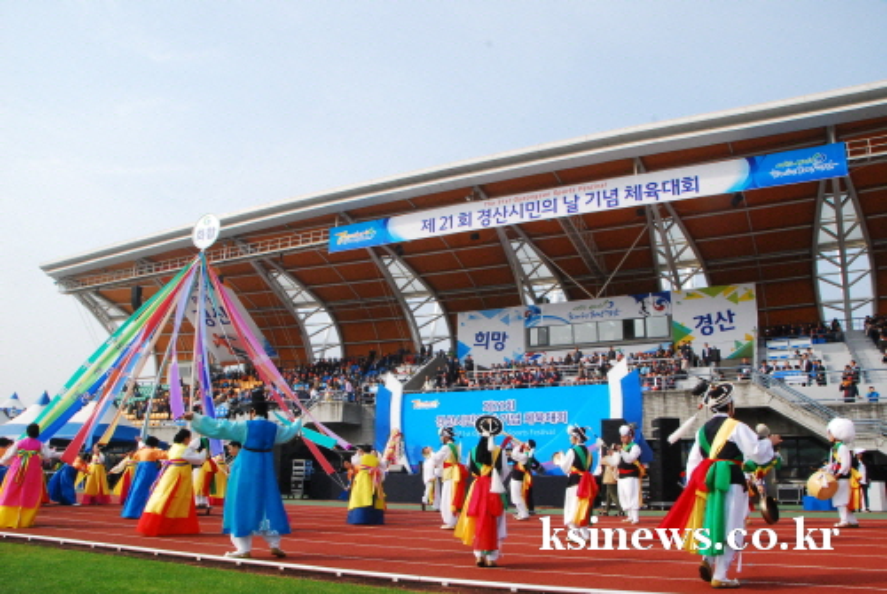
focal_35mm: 27
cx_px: 444
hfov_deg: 67.3
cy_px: 297
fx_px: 666
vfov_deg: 48.1
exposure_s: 1/500
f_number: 14
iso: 1250
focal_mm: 18
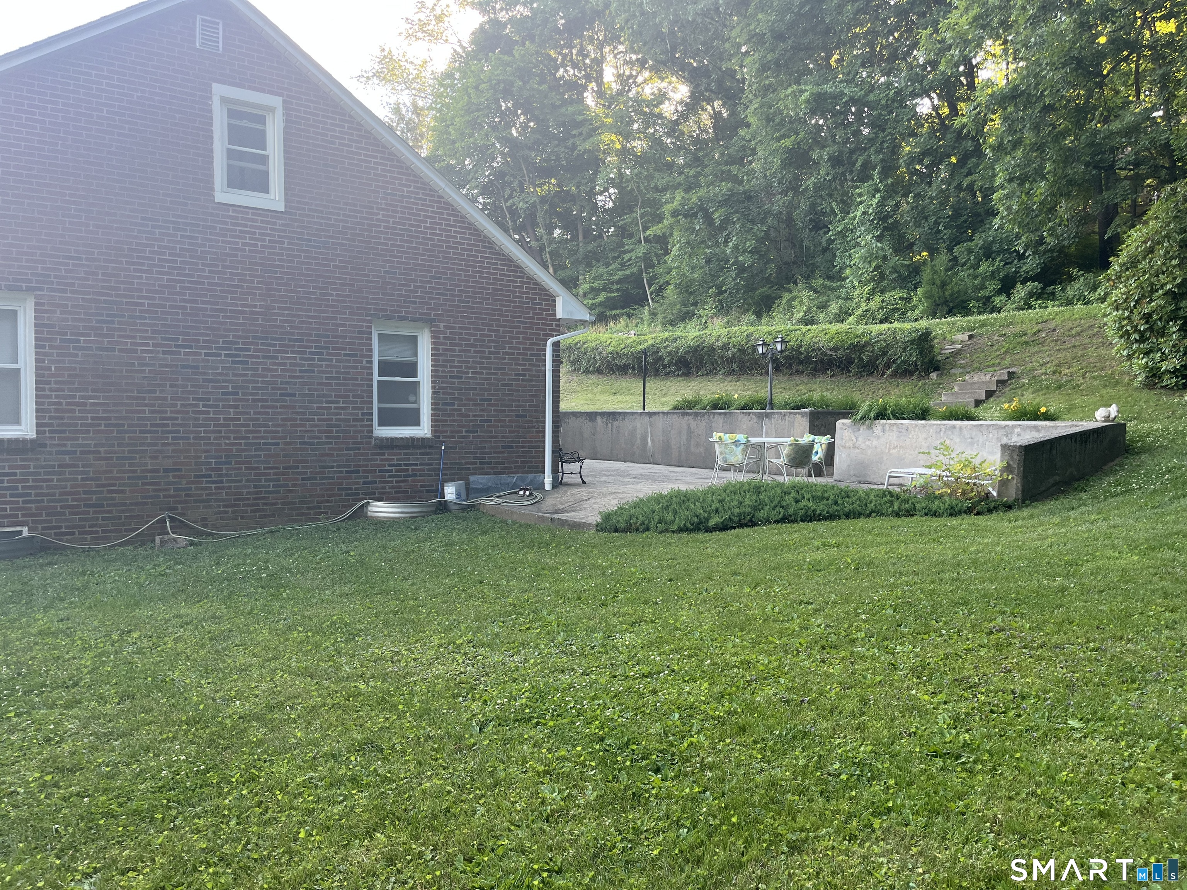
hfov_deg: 67.3
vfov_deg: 53.1
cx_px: 594
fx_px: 892
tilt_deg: -2.1
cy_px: 445
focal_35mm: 26
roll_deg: +0.1
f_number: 1.6
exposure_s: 1/162
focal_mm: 5.1
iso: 64
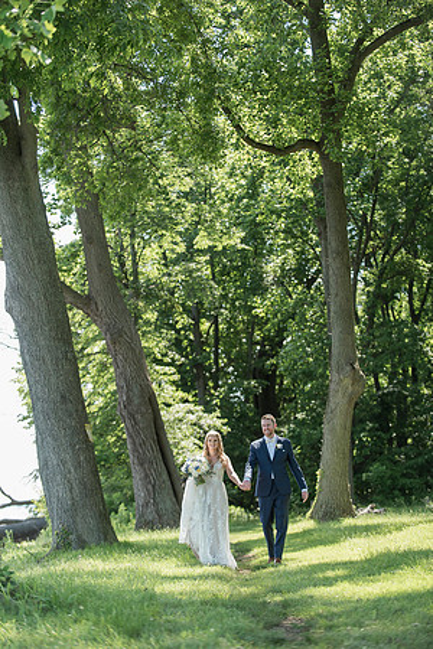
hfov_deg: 14.4
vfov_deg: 21.5
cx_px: 216
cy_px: 324
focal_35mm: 95
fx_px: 1714
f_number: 2.8
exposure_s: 1/500
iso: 200
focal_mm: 95
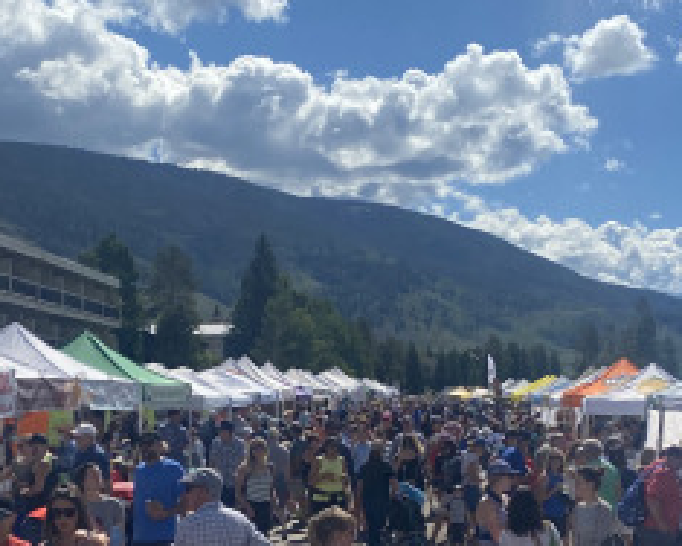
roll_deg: -0.2
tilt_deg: -5.7
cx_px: 389
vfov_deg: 21.8
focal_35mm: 69
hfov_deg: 27.5
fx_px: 1393
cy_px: 456
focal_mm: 4.25
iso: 32
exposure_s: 1/5236
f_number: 1.8
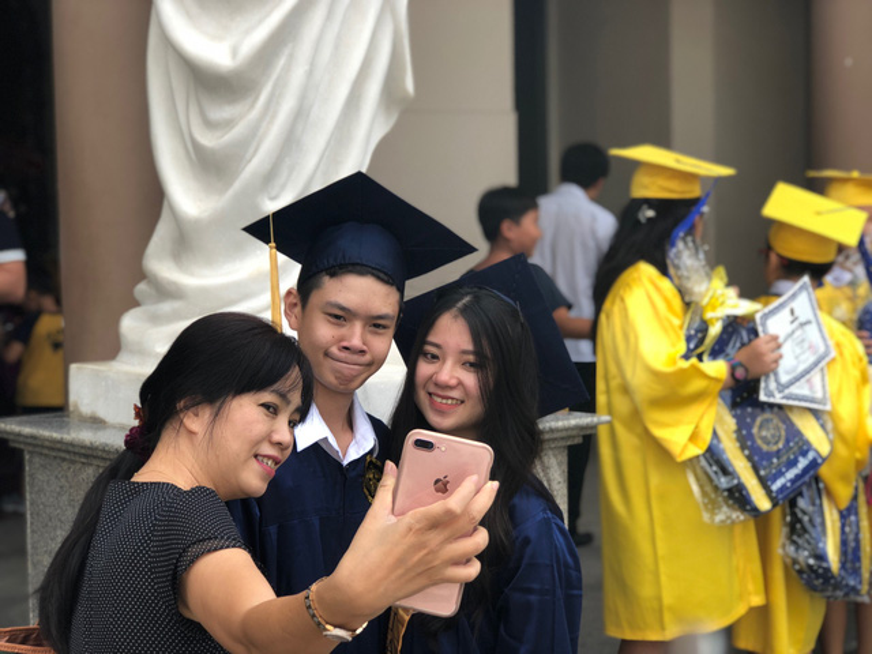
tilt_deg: -3.9
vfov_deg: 25.7
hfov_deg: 33.8
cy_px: 327
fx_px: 1436
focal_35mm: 57
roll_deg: +0.9
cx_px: 436
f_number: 2.8
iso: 25
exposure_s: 1/120
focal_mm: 6.6
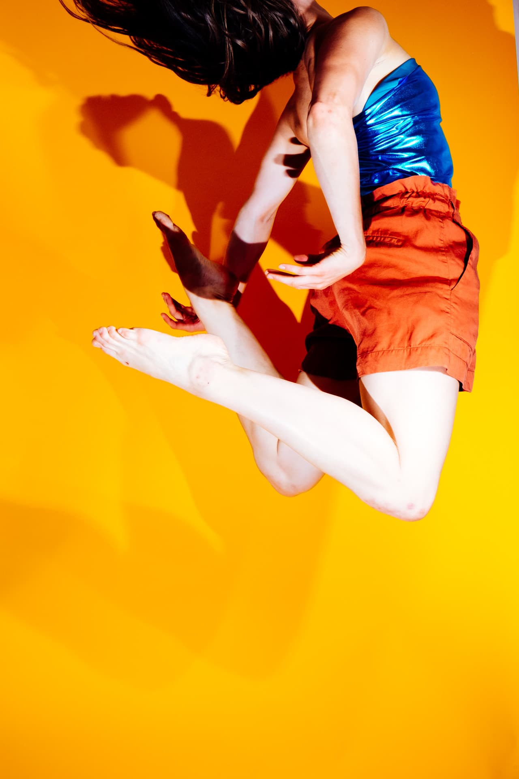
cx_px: 260
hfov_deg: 25.1
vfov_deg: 36.9
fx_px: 1168
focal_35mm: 54
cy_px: 390
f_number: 7.1
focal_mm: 35.8
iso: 800
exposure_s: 1/180
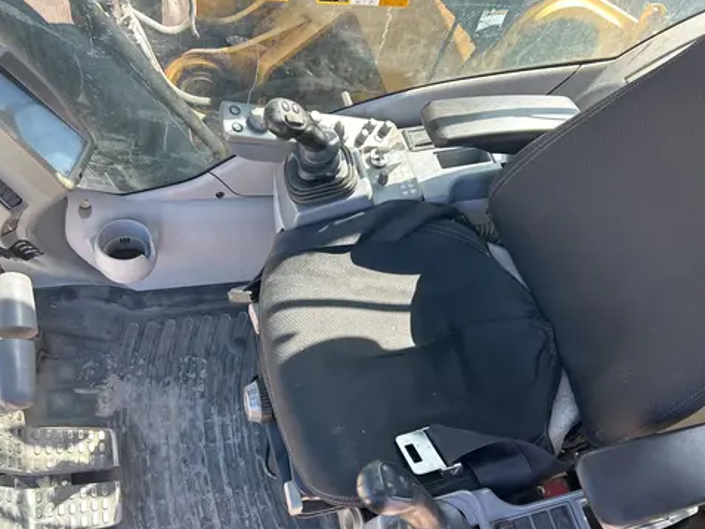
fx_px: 611
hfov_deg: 59.9
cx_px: 371
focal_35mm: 30
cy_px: 298
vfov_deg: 46.7
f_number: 1.5
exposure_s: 1/190
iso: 40
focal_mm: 5.7
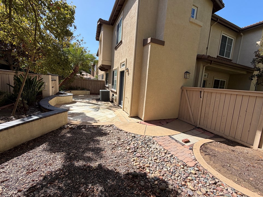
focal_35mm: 15
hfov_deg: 98.1
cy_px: 99
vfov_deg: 81.7
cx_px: 139
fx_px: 114
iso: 32
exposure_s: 1/770
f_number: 2.2
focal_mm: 2.22
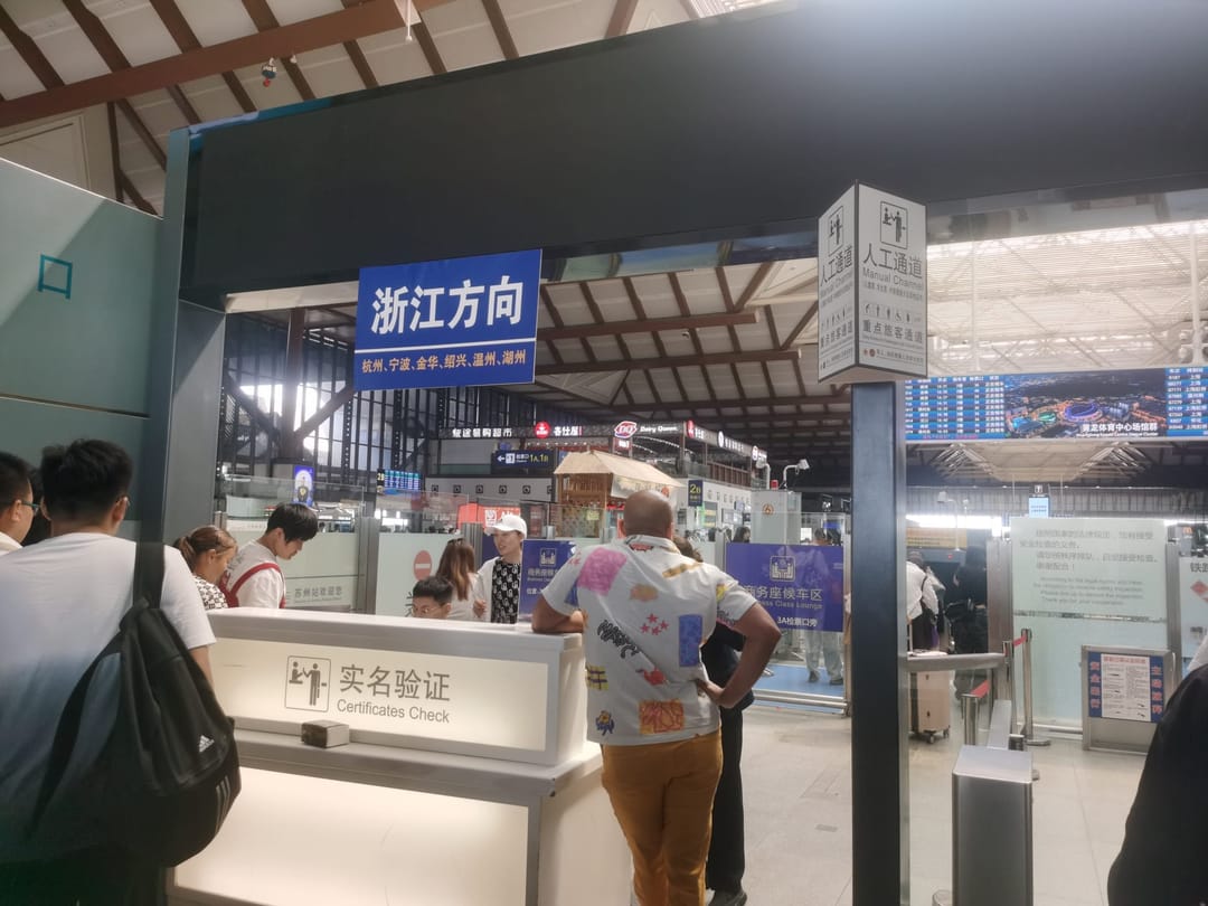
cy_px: 453
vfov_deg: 51.4
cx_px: 604
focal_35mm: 27
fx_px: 942
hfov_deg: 65.3
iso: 50
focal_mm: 5.56
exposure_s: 1/162
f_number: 1.6
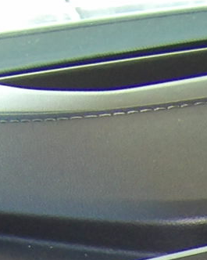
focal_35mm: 351
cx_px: 759
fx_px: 2692
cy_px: 649
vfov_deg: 5.3
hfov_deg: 4.2
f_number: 3.8
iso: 200
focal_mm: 8.2
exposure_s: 1/31
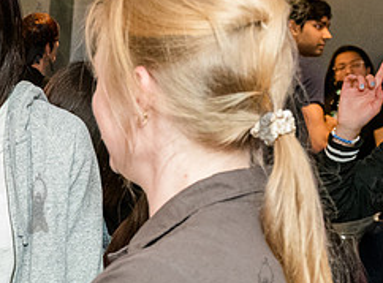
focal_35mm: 104
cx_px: -92
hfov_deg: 17.9
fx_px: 1145
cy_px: 226
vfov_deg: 14.0
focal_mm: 28
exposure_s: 1/250
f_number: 4
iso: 6400
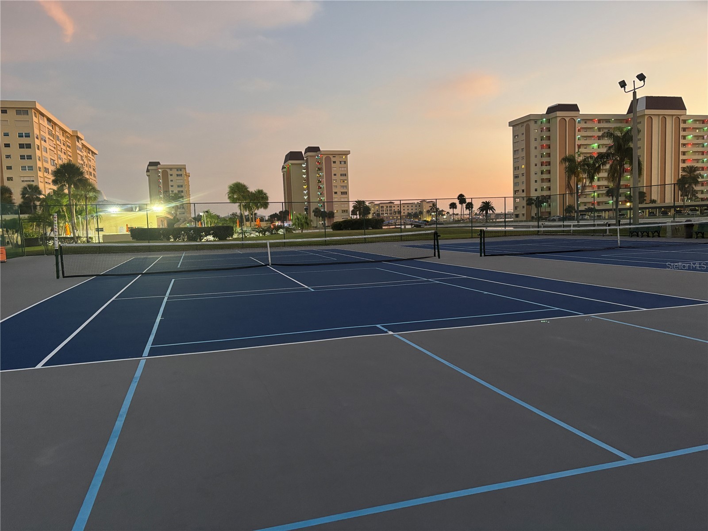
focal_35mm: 26
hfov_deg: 67.3
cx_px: 354
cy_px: 266
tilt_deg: -4.9
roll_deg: +1.9
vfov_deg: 53.1
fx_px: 532
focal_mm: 5.96
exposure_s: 1/40
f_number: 1.6
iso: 400
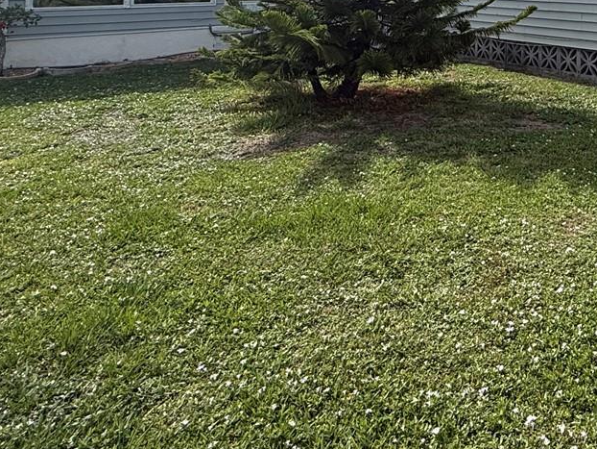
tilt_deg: +3.1
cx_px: 578
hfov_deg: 44.7
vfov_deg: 34.2
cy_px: -48
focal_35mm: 36
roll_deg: -1.3
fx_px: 621
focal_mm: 2.22
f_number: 2.2
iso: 80
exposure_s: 1/2717
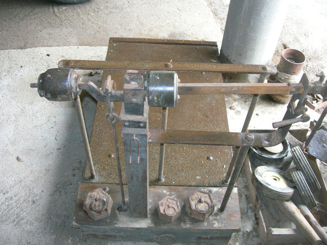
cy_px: 122
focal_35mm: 38
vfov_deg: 37.7
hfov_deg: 49.0
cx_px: 164
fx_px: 359
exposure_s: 1/31.4
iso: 185
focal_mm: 7.8
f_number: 2.8
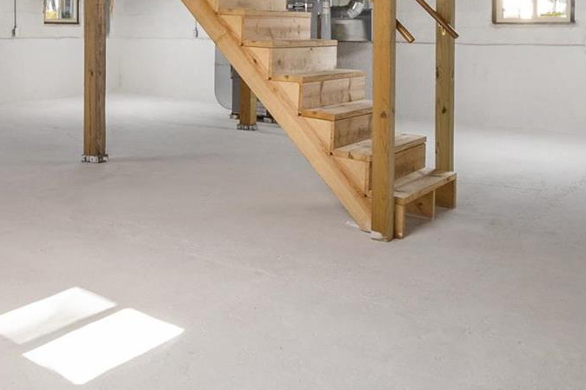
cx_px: 89
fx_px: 618
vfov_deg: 33.7
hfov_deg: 47.0
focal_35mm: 38
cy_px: 64
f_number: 10
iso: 400
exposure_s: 1/4
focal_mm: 8
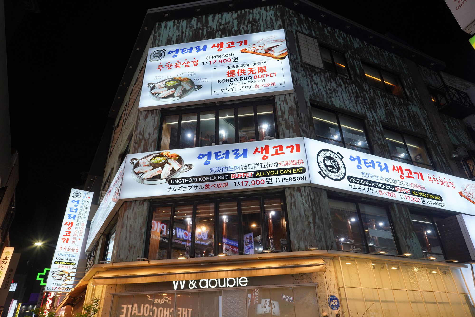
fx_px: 317
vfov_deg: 53.1
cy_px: 158
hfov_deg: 73.7
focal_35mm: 24
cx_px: 238
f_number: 7.1
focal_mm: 24
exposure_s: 1/100
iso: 800
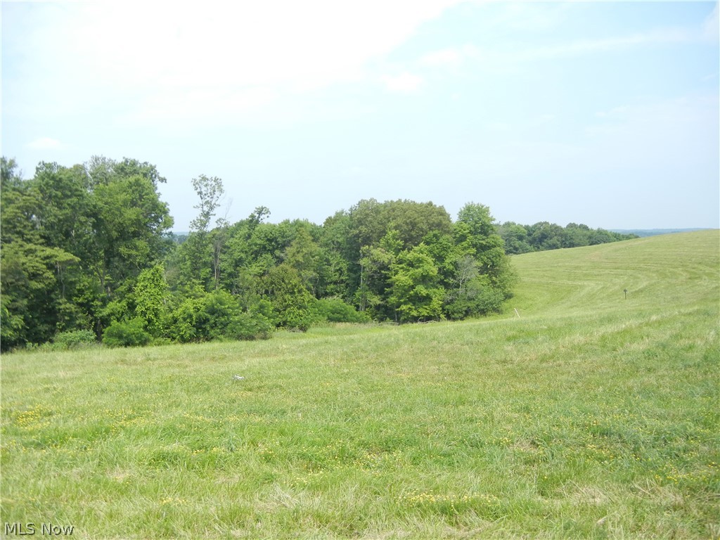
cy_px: 270
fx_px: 624
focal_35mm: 30
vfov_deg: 46.8
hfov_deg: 60.0
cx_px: 360
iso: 160
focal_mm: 5.4
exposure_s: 1/250
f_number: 7
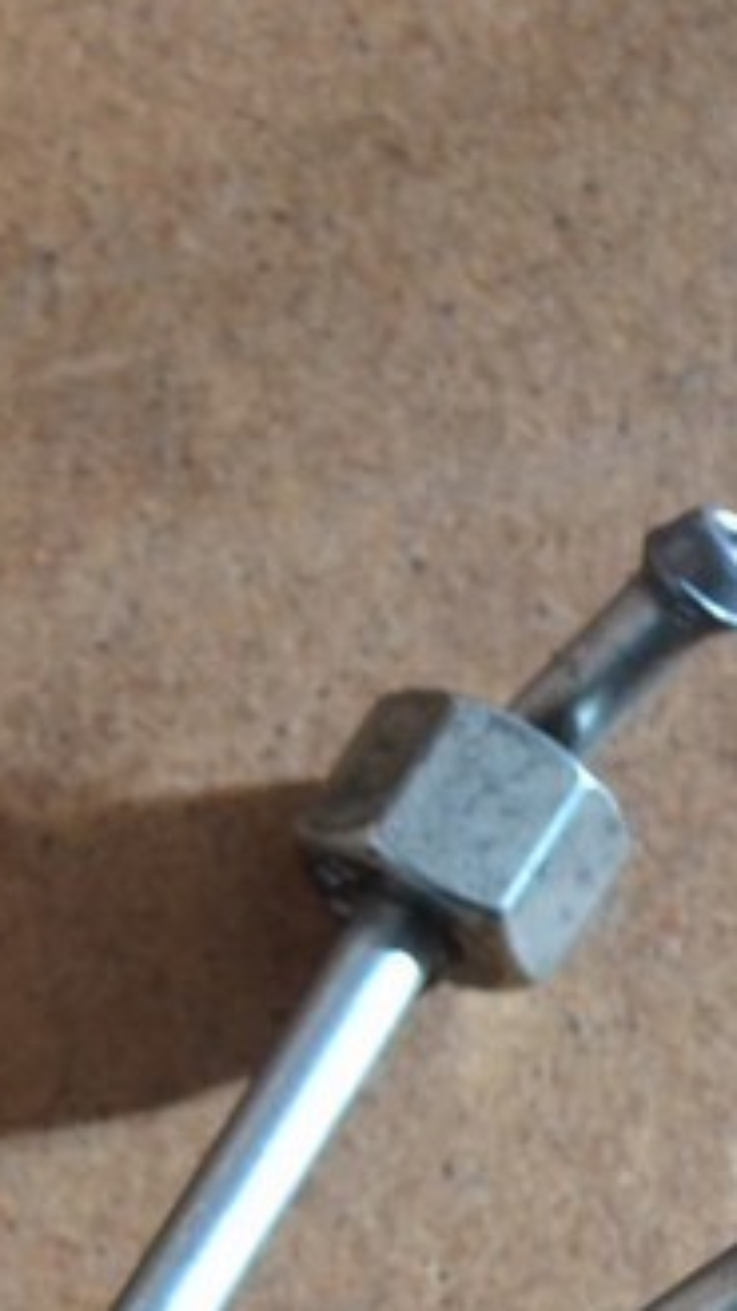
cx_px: -1028
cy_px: 1339
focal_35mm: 232
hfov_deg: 5.1
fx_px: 8062
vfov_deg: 9.2
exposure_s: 1/60
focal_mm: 36
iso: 1600
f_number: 5
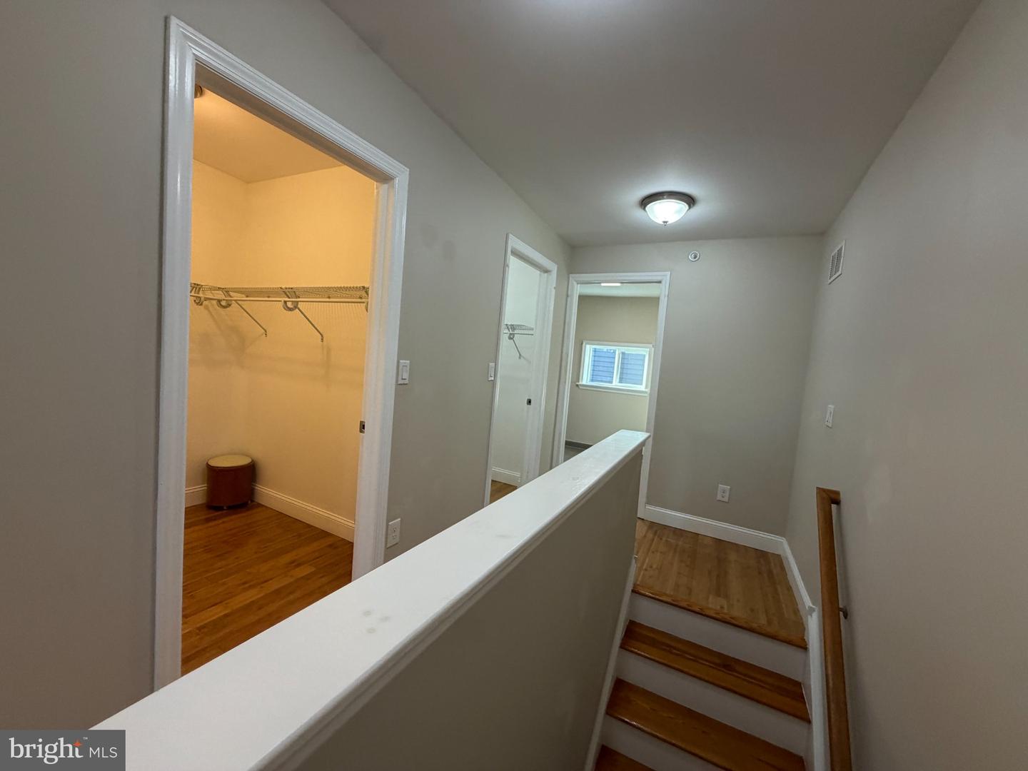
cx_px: 514
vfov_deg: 85.7
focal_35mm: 14
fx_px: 416
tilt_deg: -5.8
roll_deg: -3.6
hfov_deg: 102.1
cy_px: 386
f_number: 2.2
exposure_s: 1/120
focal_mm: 2.22
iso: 250
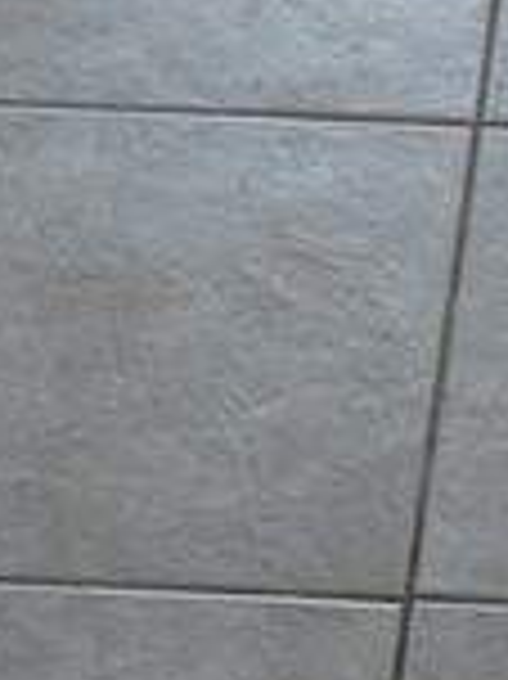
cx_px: 620
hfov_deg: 9.0
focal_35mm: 163
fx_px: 3194
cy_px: -1058
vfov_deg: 10.2
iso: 25
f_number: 1.8
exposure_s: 1/128
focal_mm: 5.23
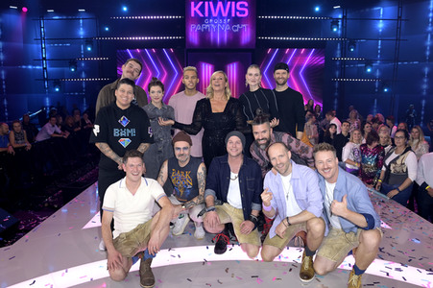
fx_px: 288
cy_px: 144
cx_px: 216
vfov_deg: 53.1
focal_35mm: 24
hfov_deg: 73.8
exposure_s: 1/125
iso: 1600
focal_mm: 24
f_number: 5
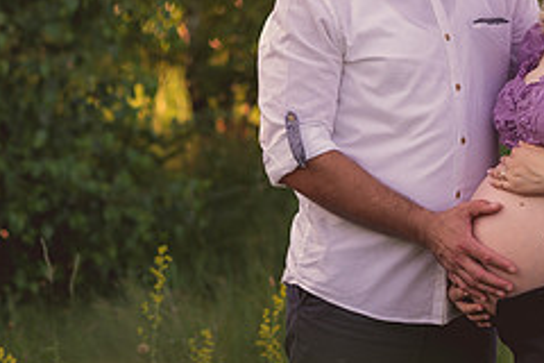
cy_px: 88
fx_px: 3626
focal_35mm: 240
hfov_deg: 8.6
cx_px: 238
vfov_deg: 5.7
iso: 400
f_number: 2.8
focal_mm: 85
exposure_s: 1/1000
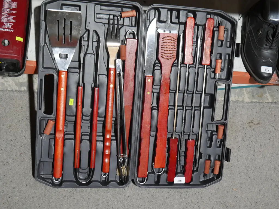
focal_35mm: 48
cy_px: 104
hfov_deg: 39.7
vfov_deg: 30.3
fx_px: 387
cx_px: 140
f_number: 5.2
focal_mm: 24
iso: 800
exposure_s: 1/60
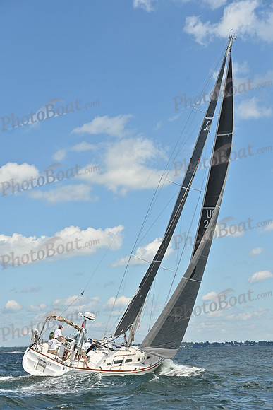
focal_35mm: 70
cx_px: 136
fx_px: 796
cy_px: 205
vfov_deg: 28.8
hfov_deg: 19.5
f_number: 7.1
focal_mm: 70
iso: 250
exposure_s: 1/1250
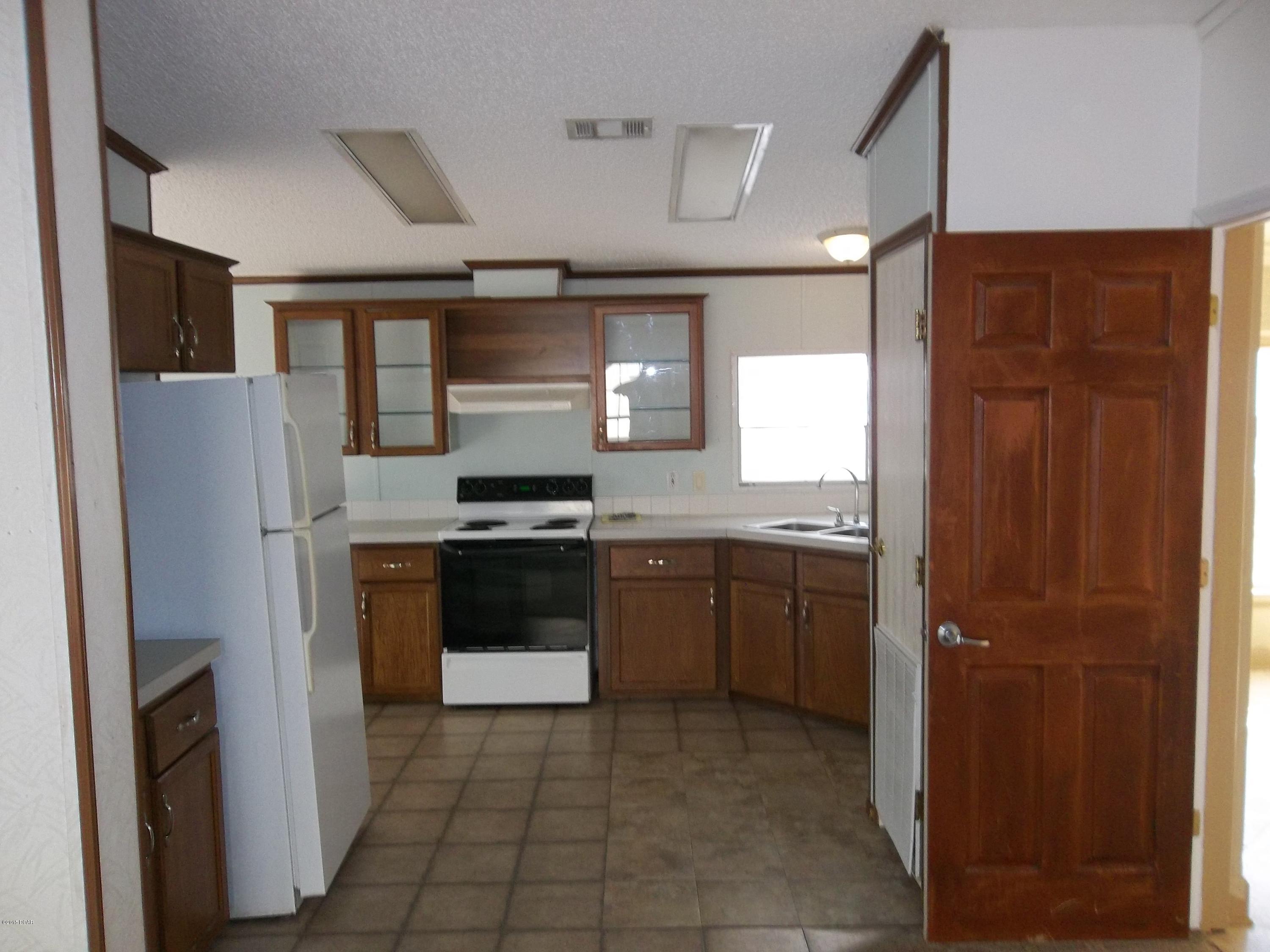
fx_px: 991
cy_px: 476
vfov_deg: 51.4
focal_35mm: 27
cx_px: 635
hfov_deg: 65.3
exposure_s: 1/50
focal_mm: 4.9
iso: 160
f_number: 3.5
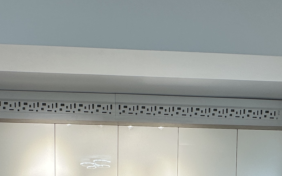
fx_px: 330
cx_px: 154
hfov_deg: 46.2
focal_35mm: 43
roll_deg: -1.2
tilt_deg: -2.9
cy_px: 247
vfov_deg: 24.6
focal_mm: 2.22
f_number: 2.2
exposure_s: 1/100
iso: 50
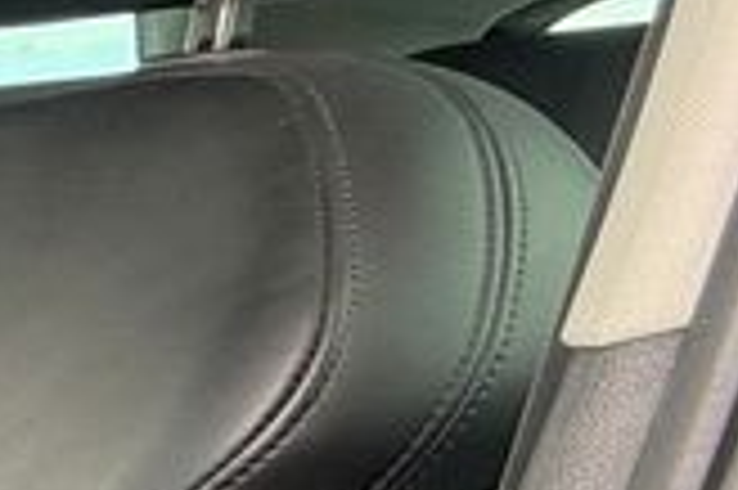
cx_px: -1269
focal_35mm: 91
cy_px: 814
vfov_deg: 13.7
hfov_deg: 12.9
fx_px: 1864
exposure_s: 1/99
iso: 64
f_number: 2.2
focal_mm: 2.22
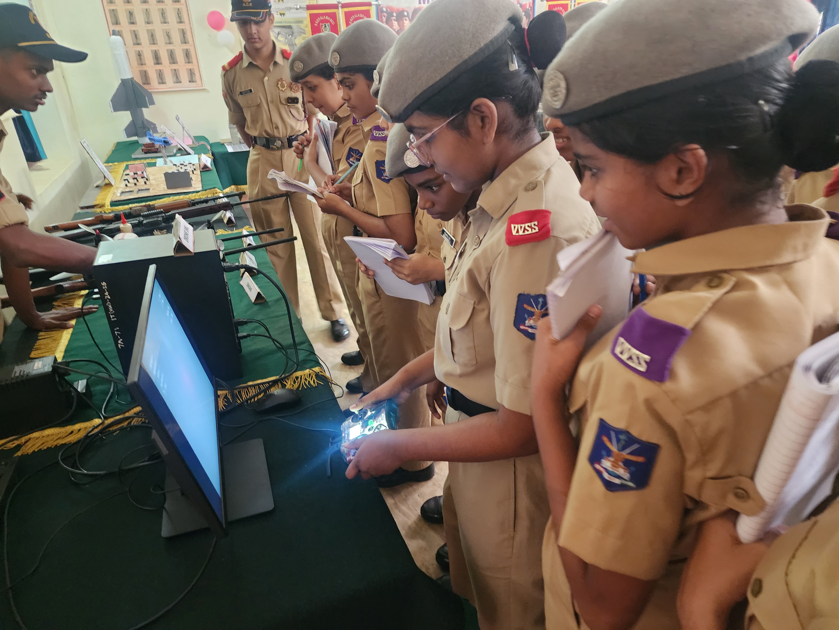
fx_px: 557
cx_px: 420
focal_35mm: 23
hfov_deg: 73.9
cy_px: 315
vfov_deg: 58.9
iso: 1000
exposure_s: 1/25
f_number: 1.8
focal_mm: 6.4
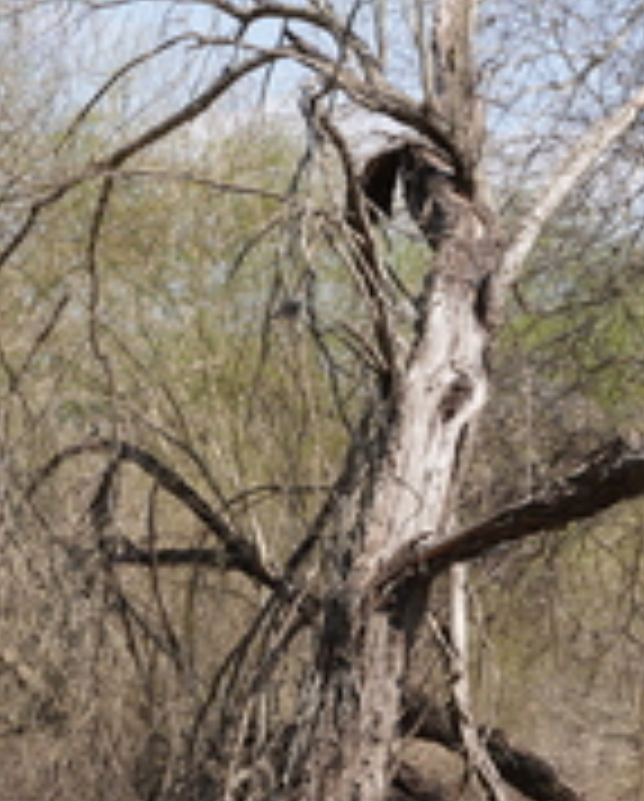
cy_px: 763
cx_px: 135
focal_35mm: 145
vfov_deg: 13.1
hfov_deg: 10.6
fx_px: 3446
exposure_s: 1/320
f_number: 5.6
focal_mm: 43
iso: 100
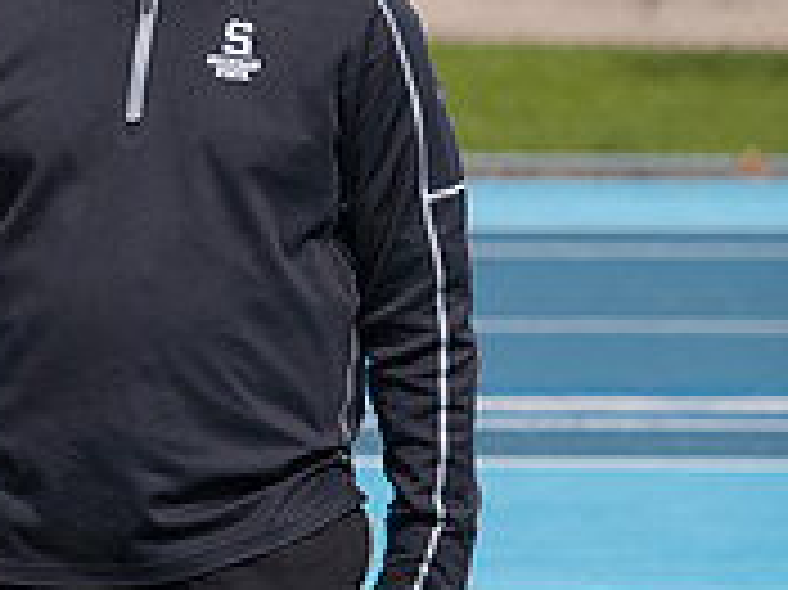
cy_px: 250
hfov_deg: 3.6
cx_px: -419
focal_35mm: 542
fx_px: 12330
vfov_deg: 2.7
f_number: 5.6
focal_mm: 170
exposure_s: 1/1250
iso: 250
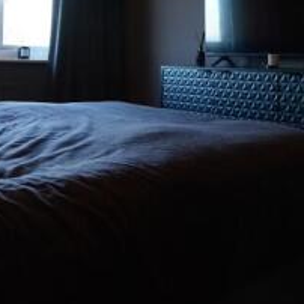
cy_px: 52
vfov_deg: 36.7
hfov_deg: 38.0
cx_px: 196
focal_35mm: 44
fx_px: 437
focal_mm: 16
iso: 2500
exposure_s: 1/100
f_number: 5.6
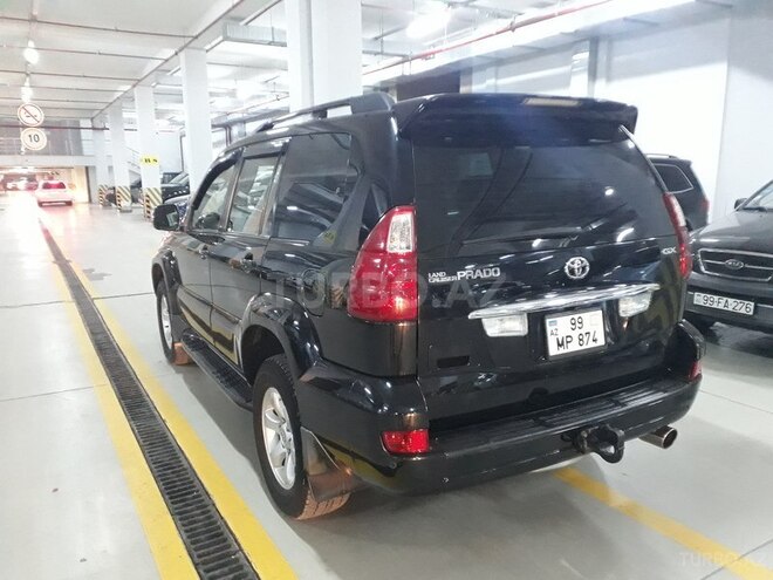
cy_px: 290
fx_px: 603
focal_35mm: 27
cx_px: 386
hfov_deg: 65.3
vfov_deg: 51.4
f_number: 1.9
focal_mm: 3.6
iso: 800
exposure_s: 1/17
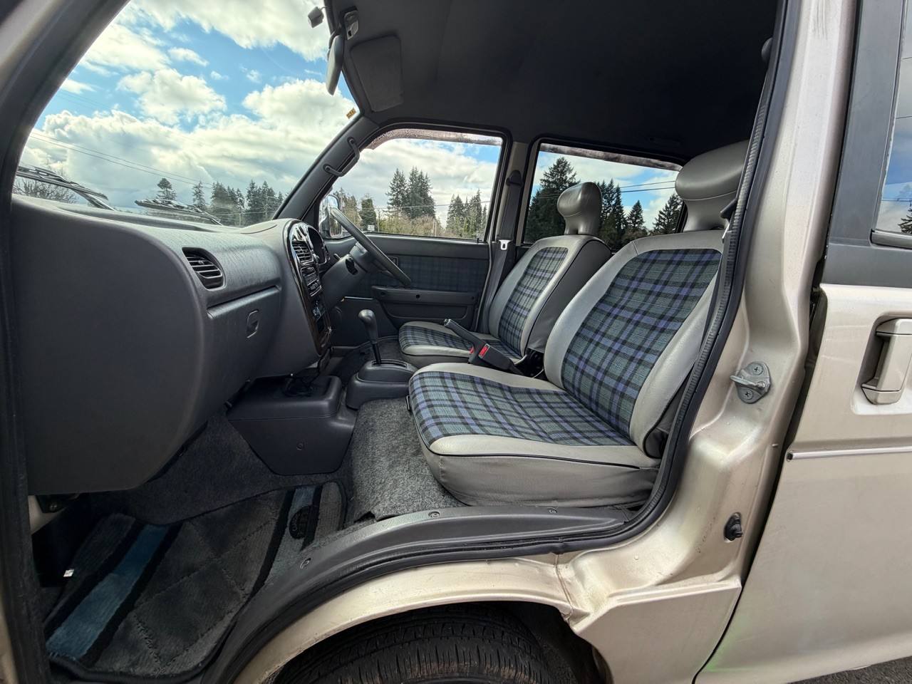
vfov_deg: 85.7
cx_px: 456
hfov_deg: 102.1
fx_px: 369
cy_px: 342
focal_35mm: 14
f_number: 2.2
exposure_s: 1/235
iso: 50
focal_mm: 2.22
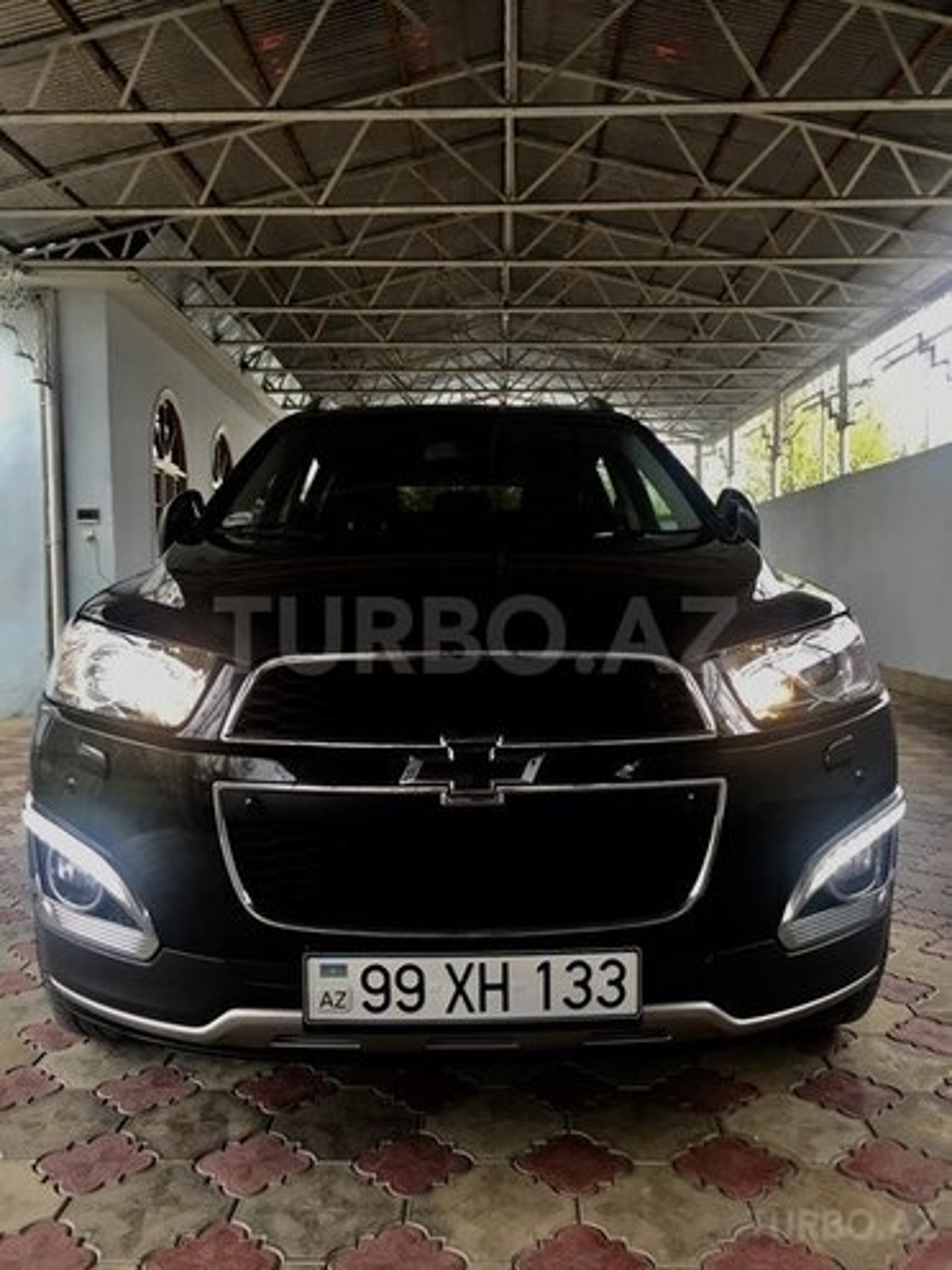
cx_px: 476
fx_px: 1063
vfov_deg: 61.7
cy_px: 635
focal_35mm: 29
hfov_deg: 48.2
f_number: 2.2
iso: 50
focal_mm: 4.15
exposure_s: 1/33
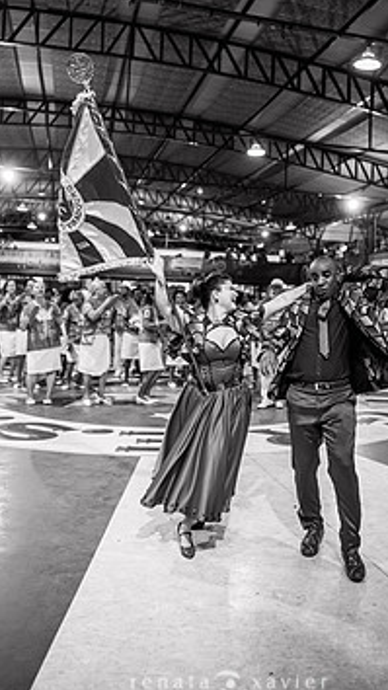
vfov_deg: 60.6
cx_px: 226
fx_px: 586
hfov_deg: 36.6
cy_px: 279
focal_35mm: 32
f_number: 1.8
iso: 1600
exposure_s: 1/250
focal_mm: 24
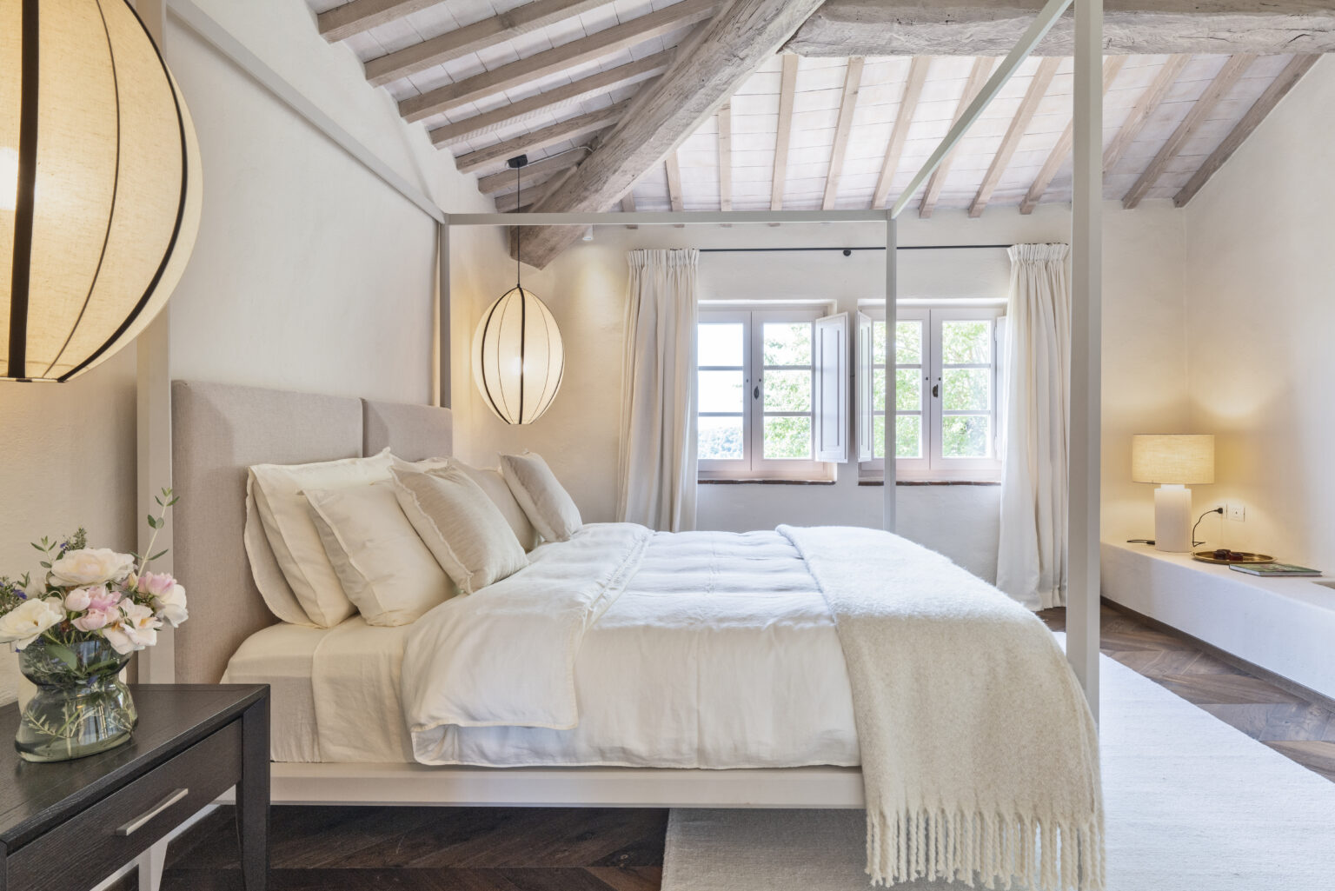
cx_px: 668
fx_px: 742
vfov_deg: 62.0
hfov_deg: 84.0
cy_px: 446
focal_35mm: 20
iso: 400
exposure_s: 1/15
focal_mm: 20
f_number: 10
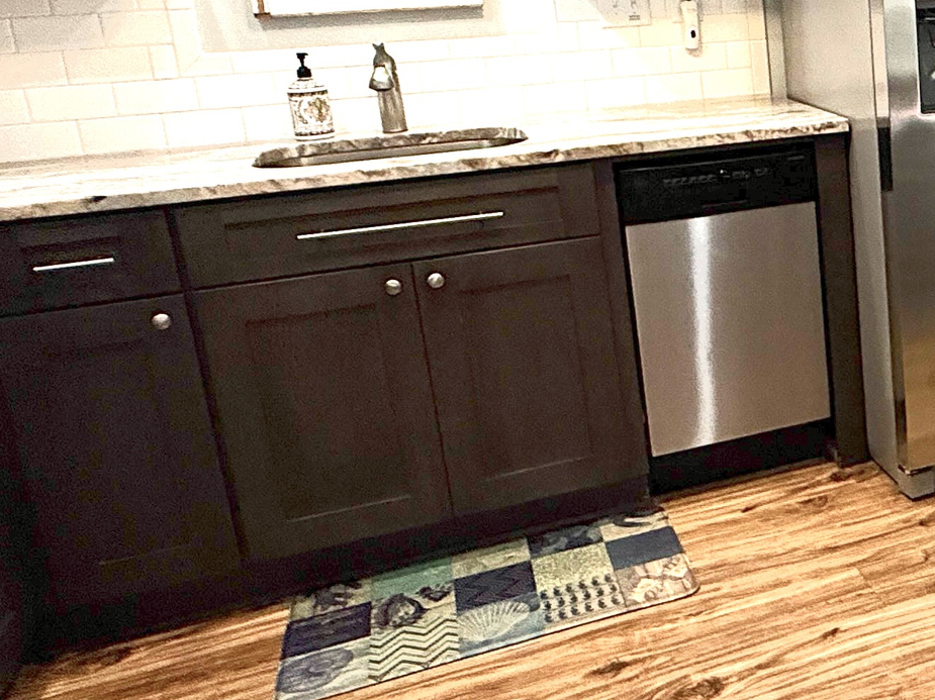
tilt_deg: -14.4
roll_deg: +1.7
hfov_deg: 36.8
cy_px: 234
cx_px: 1035
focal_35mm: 43
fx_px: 1161
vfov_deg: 33.3
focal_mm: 2.22
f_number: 2.2
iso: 125
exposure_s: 1/120
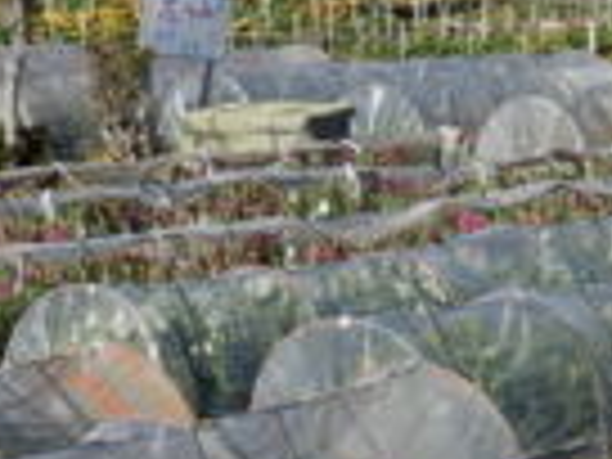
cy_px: 153
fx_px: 3430
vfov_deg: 7.7
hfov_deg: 10.2
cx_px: 104
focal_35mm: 194
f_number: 4.4
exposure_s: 1/640
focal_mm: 11.9
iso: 80
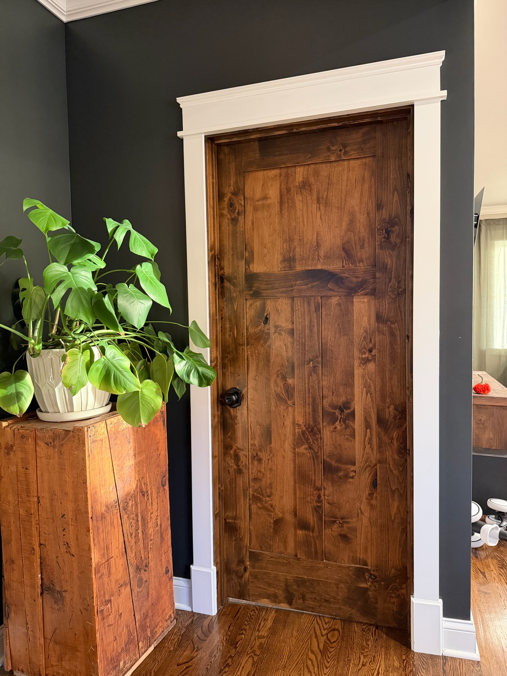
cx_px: 254
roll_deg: +0.7
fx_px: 469
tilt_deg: -3.8
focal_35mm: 24
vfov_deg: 71.6
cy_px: 338
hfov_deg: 56.8
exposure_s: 1/60
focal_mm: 6.76
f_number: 1.78
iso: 800
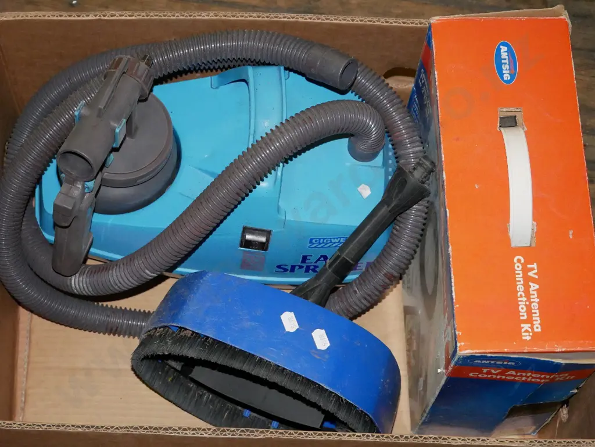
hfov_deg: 25.0
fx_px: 1341
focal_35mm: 78
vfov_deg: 18.9
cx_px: 298
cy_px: 224
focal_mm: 39
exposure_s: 1/80
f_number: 5.4
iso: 3200
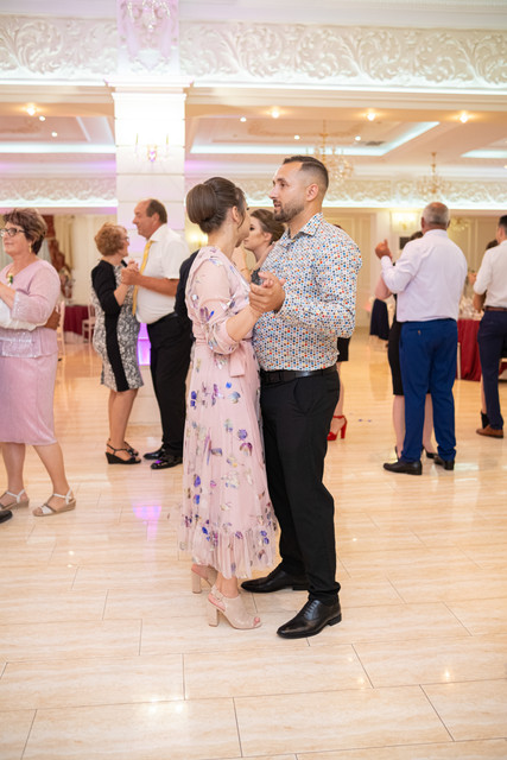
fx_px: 739
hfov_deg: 37.9
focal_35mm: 35
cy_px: 380
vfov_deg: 54.4
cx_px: 254
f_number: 2
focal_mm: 23
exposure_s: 1/60
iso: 1250
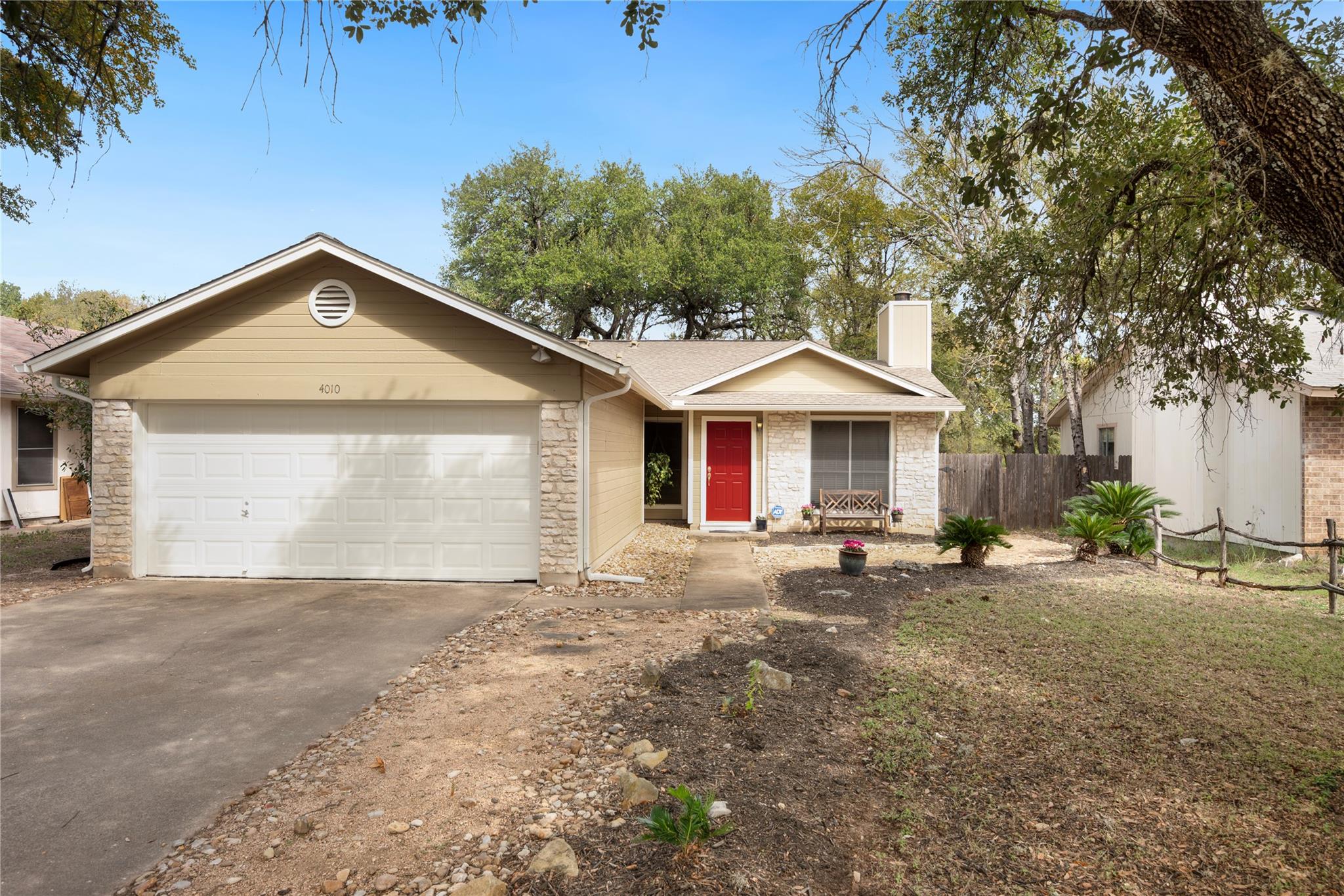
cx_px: 672
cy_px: 448
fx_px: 821
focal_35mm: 22
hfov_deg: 78.6
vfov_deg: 57.2
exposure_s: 1/80
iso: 100
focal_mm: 22
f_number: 8
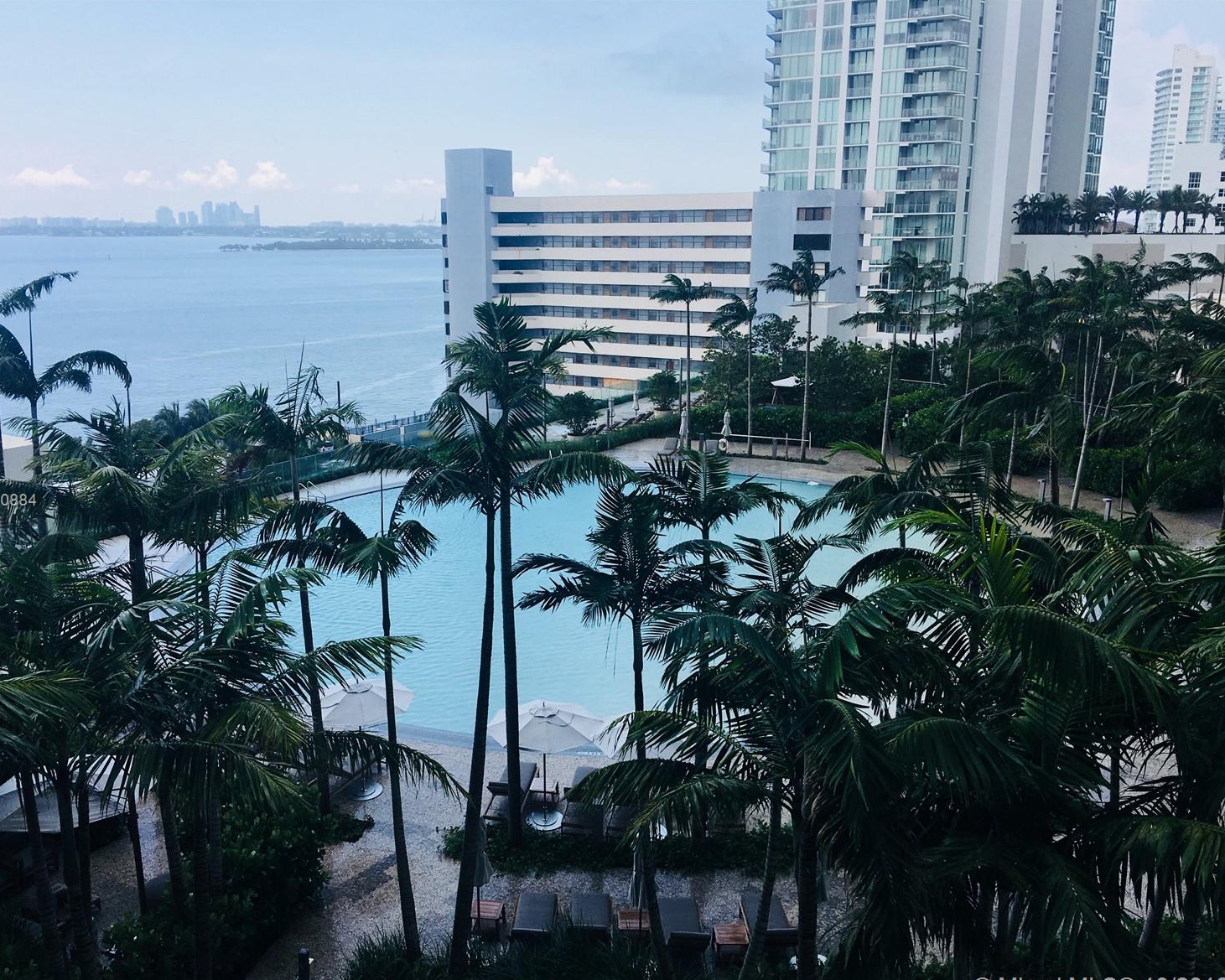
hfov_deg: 57.1
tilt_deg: -13.4
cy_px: 501
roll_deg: -1.5
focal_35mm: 31
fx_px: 1124
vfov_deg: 47.1
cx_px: 575
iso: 25
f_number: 2.2
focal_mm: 4.15
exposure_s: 1/699
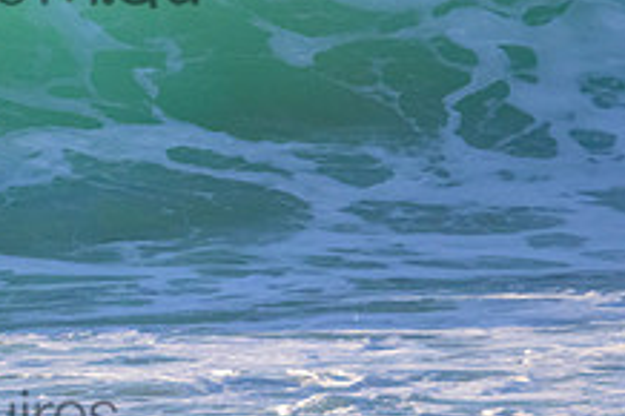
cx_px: -103
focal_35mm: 2129
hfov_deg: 1.0
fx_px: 36933
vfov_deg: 0.6
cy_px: -62
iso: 2800
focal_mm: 800
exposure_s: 1/2000
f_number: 11
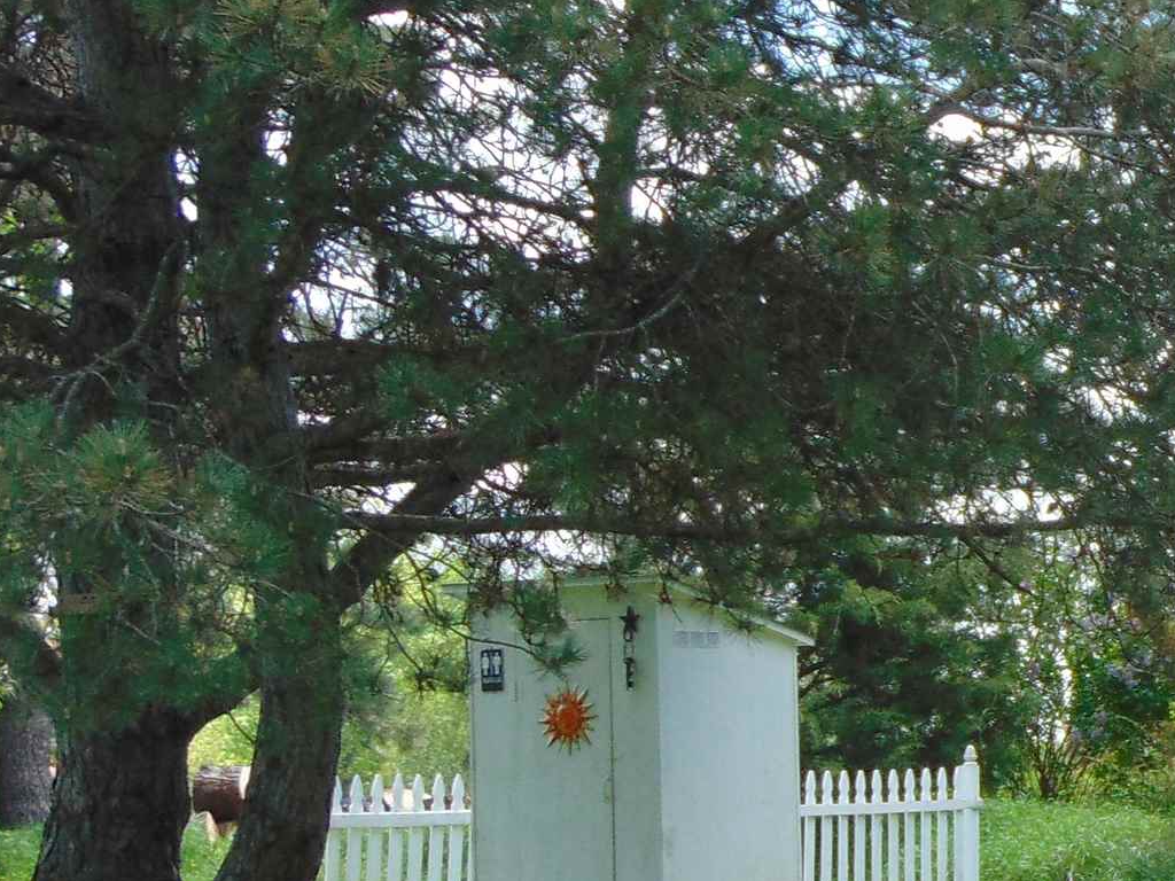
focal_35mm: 150
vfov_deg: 9.9
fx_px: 5092
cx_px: 1333
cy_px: 566
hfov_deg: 12.9
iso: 80
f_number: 3.5
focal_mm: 9
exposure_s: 1/250
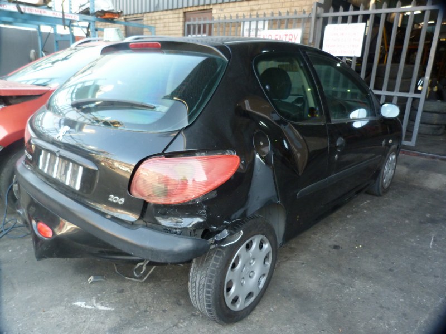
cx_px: 223
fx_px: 322
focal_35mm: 25
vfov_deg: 54.9
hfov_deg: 69.4
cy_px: 167
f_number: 2.8
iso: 200
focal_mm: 4.5
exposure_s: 1/60
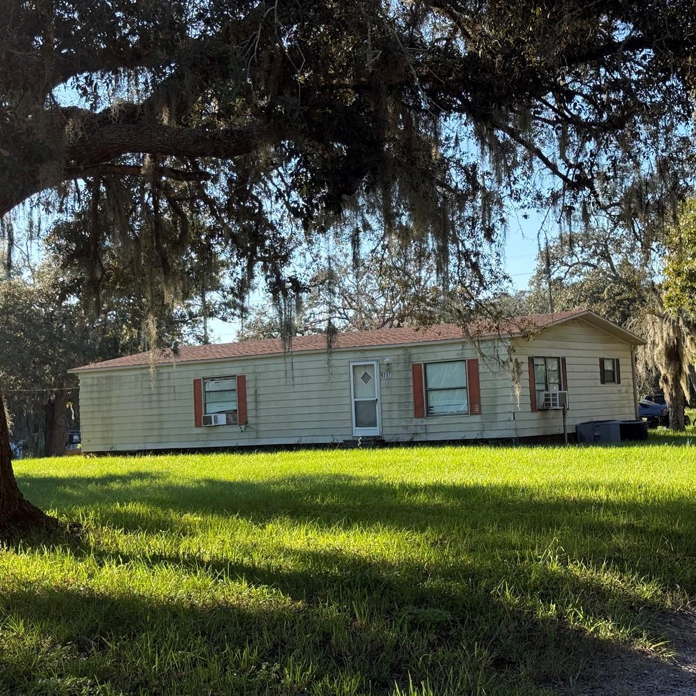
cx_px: 300
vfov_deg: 30.0
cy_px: 347
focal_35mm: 57
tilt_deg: +3.6
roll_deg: +2.4
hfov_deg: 30.0
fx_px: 1297
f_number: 1.78
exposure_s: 1/1456
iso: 100
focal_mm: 6.76
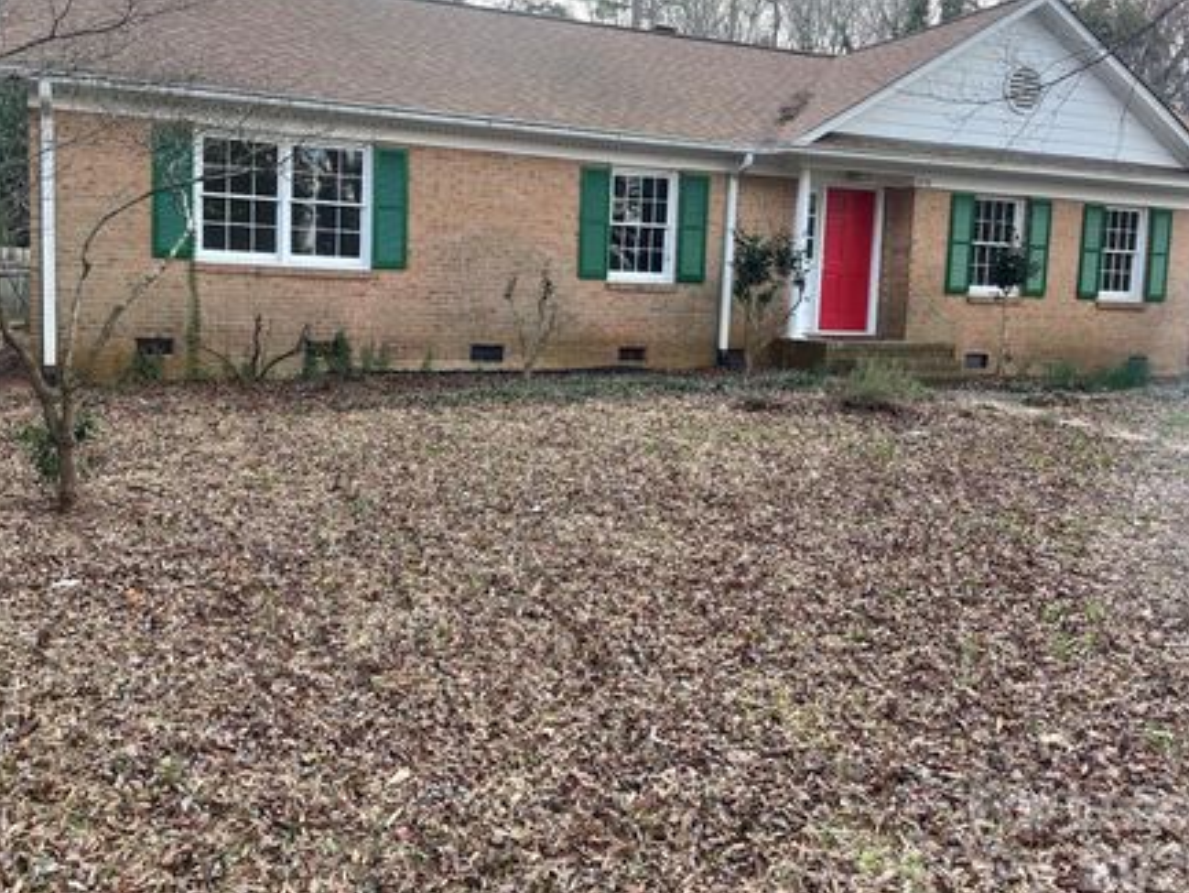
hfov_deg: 59.9
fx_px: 1031
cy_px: 400
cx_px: 541
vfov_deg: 46.7
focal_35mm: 30
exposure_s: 1/169
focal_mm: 4.2
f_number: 1.6
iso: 32
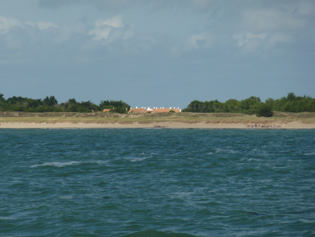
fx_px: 2730
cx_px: 158
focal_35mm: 300
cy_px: 118
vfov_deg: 5.0
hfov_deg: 6.6
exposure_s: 1/800
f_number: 5.6
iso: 80
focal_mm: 49.2
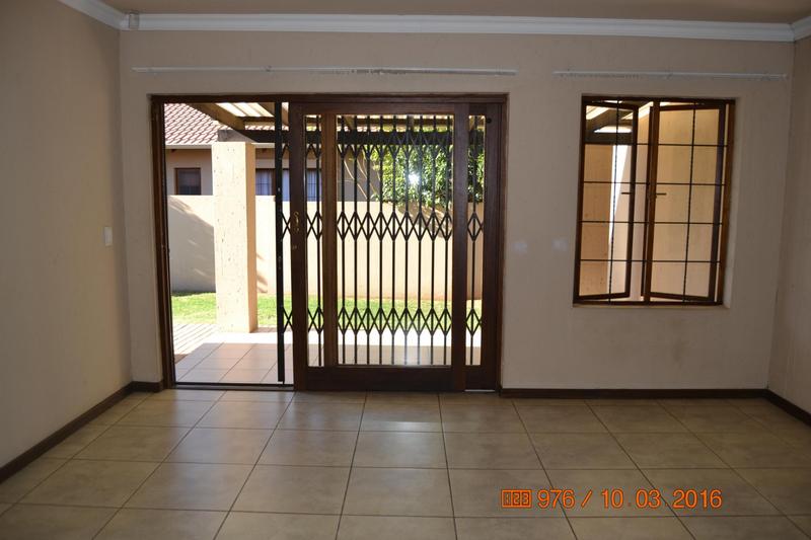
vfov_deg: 47.9
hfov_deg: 67.4
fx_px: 608
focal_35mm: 27
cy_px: 270
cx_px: 406
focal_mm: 18
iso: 100
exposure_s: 1/160
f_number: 4
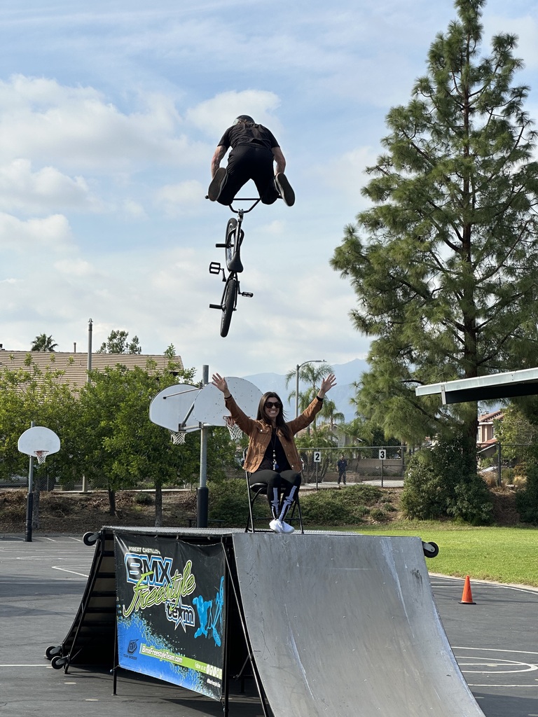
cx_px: 269
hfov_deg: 19.1
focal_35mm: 77
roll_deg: -2.3
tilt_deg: +6.9
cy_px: 358
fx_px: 1596
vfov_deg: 25.3
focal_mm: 9
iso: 32
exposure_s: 1/657
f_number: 2.8
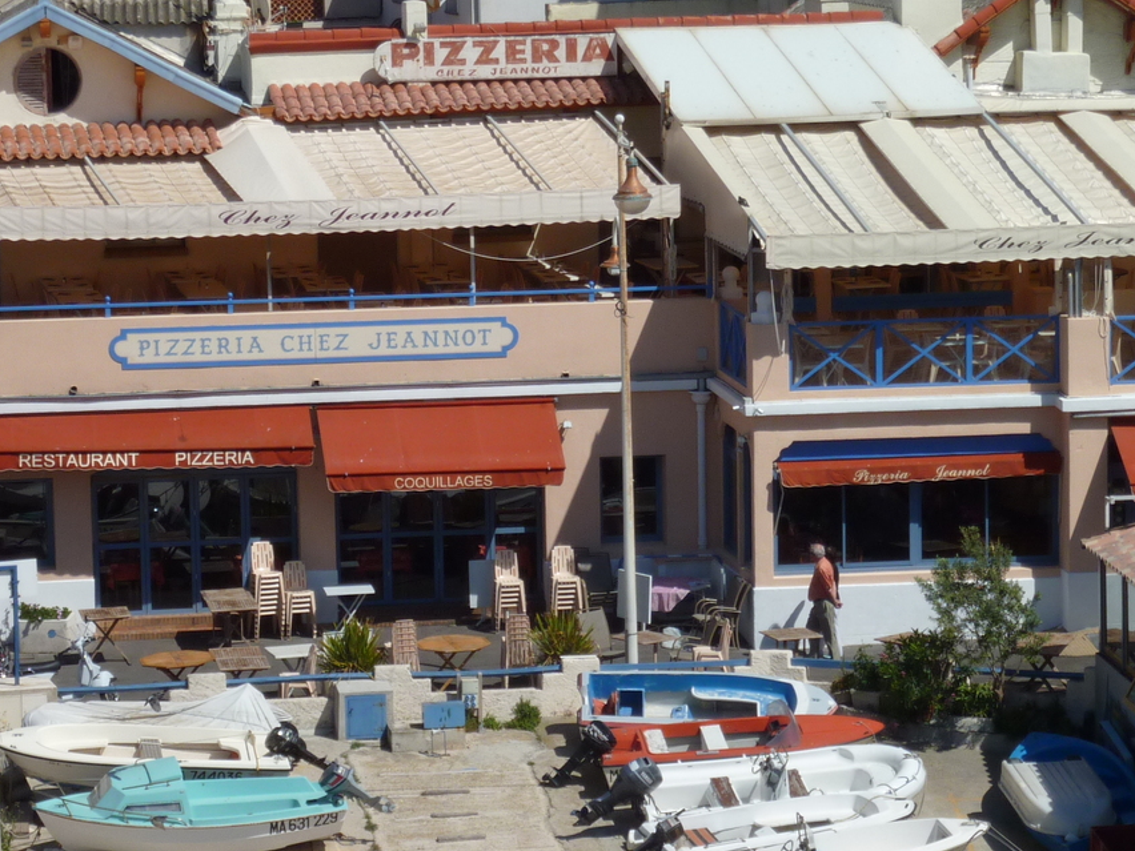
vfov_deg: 8.8
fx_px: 5541
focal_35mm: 169
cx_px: 657
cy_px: 650
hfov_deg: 11.7
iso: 80
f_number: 5.6
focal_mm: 14.7
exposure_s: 1/1000
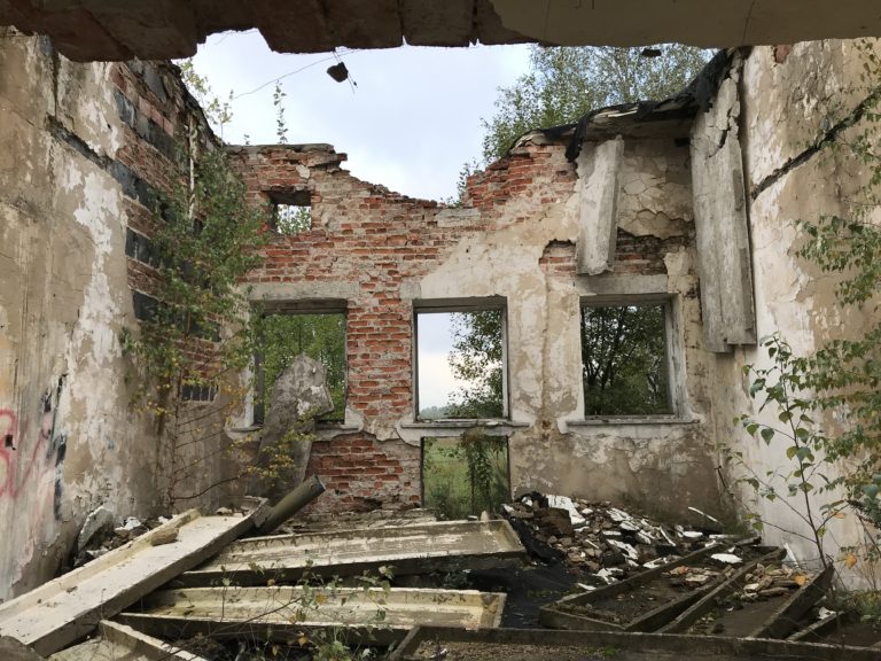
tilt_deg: +6.2
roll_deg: +1.2
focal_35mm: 28
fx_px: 713
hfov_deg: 63.4
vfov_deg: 49.7
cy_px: 330
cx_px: 440
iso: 20
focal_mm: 3.99
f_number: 1.8
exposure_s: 1/414
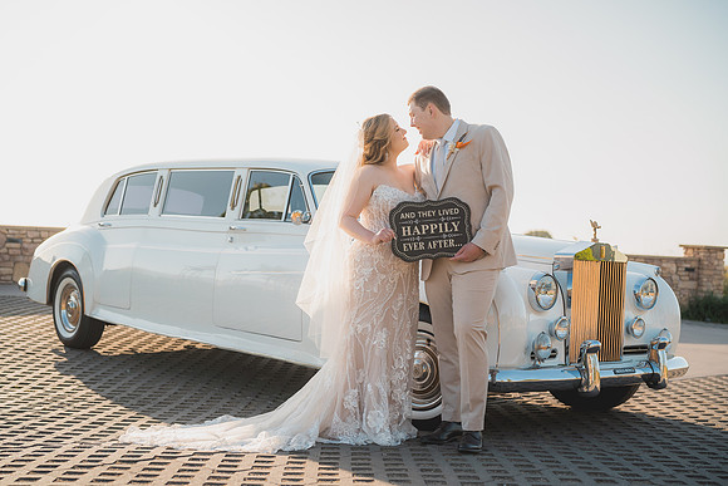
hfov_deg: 39.6
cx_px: 364
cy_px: 243
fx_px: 1011
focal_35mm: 50
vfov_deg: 27.0
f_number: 2.5
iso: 125
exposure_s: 1/800
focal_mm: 50
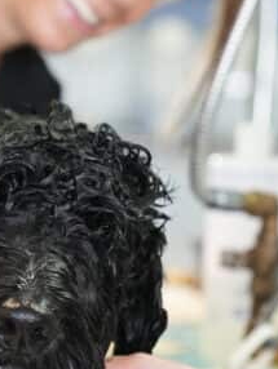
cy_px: 244
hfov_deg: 6.2
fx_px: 2577
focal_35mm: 241
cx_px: 88
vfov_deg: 8.2
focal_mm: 70
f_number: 2.8
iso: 2500
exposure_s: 1/250
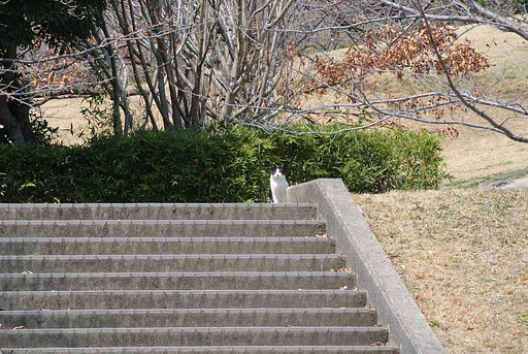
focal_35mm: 297
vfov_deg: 4.6
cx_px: 264
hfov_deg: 6.9
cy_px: 177
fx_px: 4362
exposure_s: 1/320
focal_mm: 110
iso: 100
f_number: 5.6
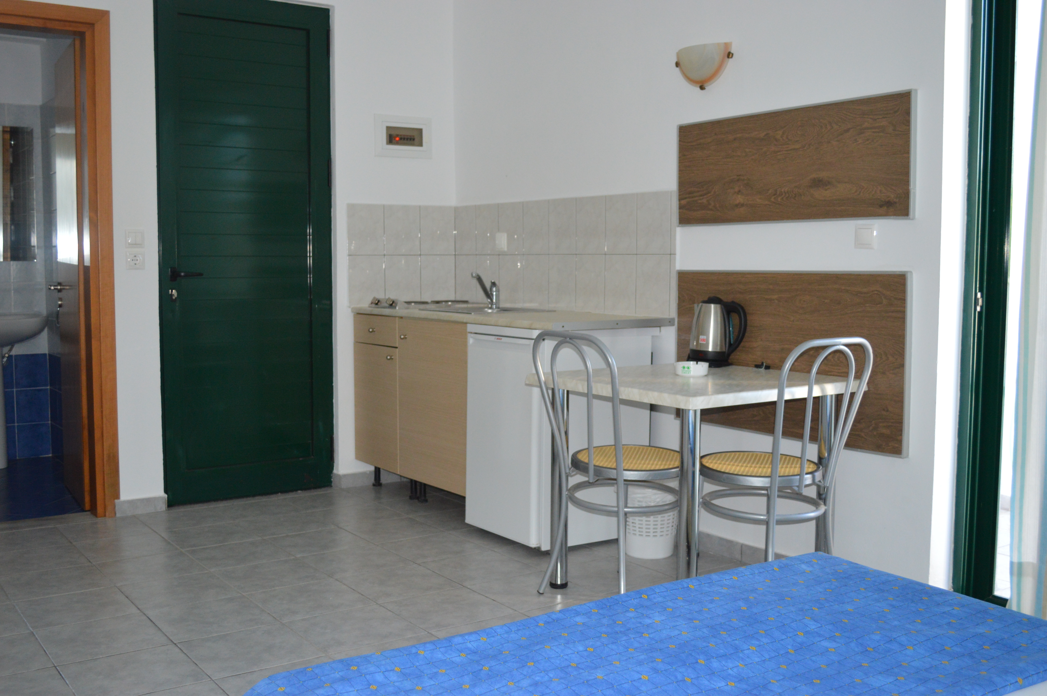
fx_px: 1046
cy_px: 348
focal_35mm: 36
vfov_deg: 36.8
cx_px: 524
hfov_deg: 53.2
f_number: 4
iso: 1000
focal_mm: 24
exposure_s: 1/60
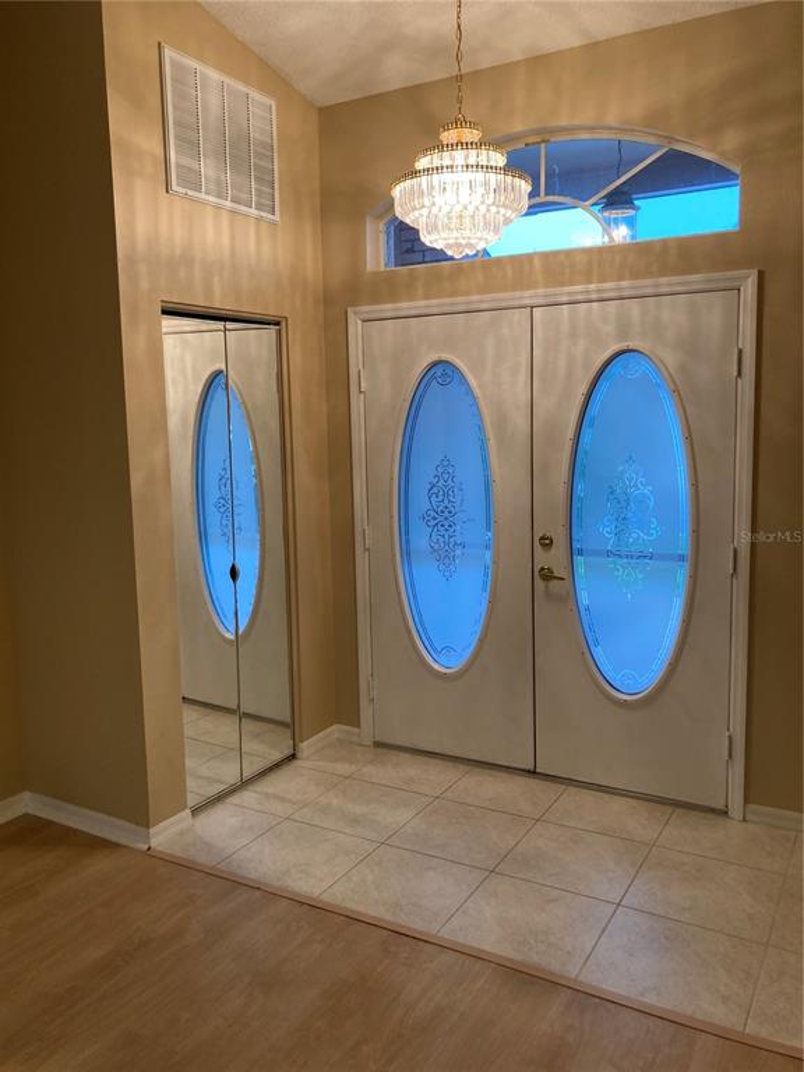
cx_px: 402
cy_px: 536
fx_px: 867
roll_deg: +1.4
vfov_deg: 63.4
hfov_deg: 49.7
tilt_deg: -7.3
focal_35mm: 28
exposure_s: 1/60
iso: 80
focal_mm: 3.99
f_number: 1.8
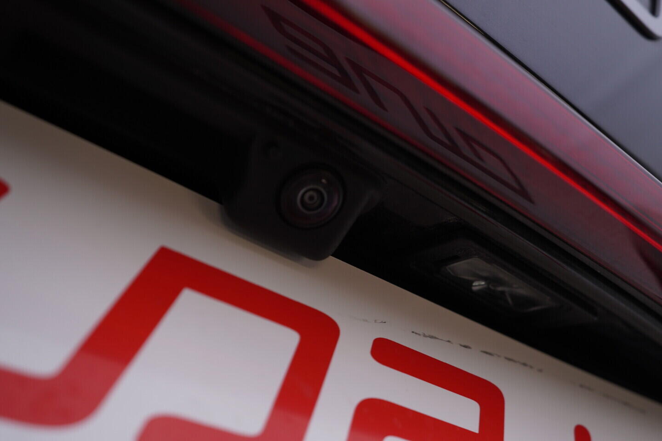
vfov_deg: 36.9
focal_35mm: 36
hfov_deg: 53.1
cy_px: 220
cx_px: 331
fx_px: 662
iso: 125
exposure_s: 1/80
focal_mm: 24
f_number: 4
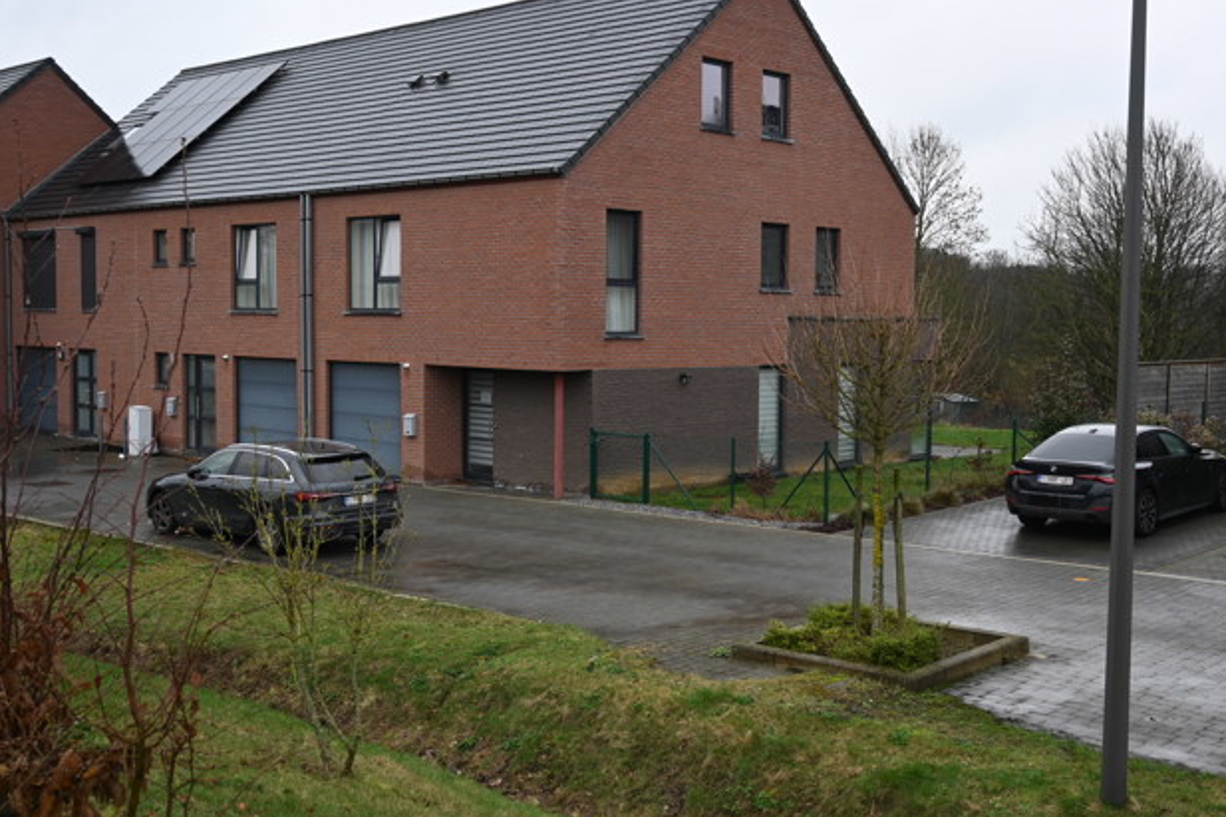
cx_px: 648
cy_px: 402
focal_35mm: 42
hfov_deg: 46.4
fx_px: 1430
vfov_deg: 31.9
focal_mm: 24
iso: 100
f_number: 4.2
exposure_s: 1/200
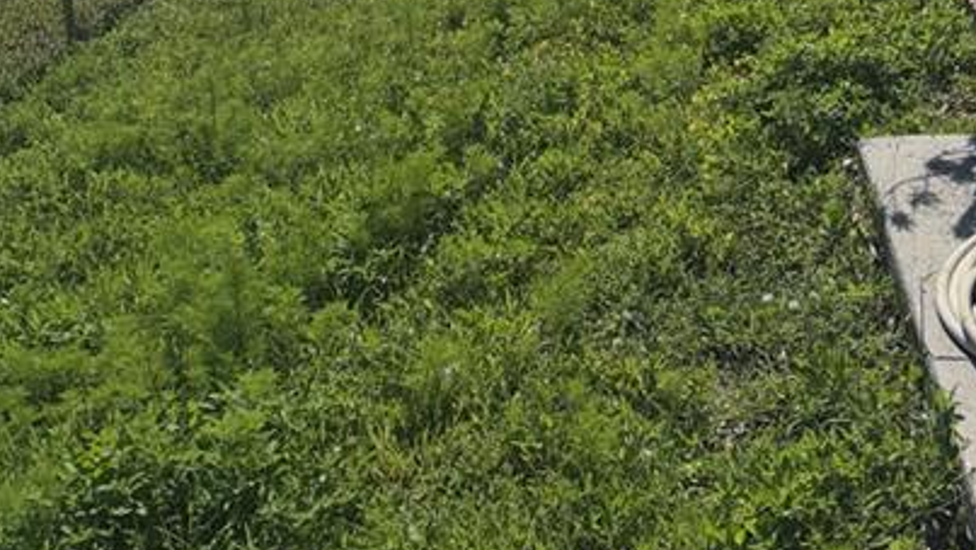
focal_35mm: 54
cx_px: 620
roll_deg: +2.2
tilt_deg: -8.2
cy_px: -191
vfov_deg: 20.1
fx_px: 1398
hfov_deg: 38.2
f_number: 1.6
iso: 32
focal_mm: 5.96
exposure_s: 1/18519
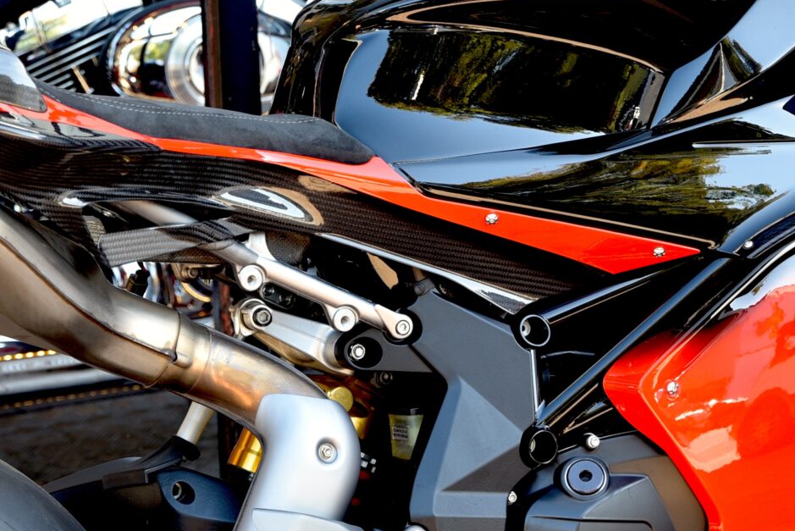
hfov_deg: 13.7
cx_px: 379
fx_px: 3314
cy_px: 403
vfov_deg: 9.1
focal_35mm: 150
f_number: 4
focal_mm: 55
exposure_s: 1/60
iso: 200
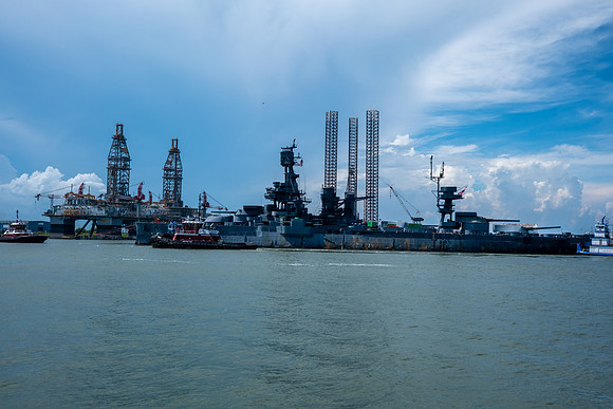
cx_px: 306
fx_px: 596
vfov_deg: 37.9
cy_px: 204
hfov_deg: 54.4
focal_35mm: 35
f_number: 11
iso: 160
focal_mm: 23.5
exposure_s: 1/340
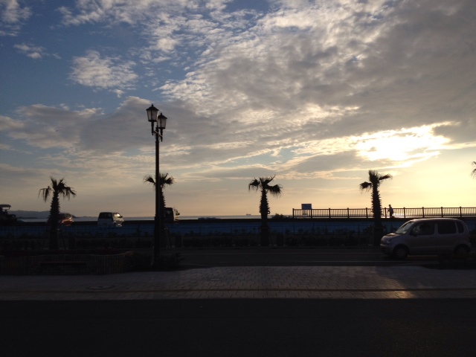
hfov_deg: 52.6
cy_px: 178
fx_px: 481
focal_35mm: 35
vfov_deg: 40.7
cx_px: 238
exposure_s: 1/2907
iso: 64
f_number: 2.4
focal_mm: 4.28
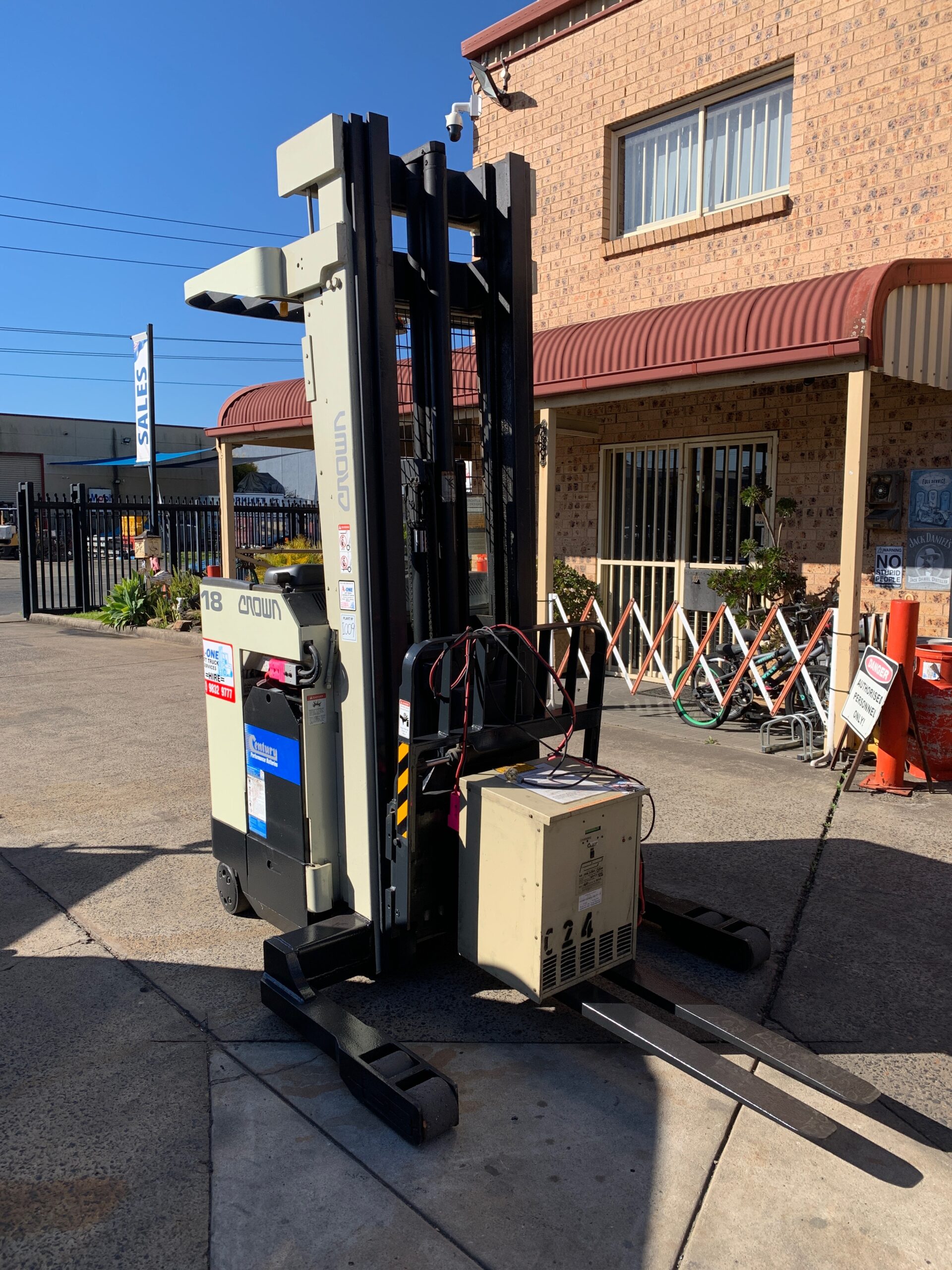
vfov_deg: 67.3
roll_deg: -0.1
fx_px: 953
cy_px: 635
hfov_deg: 53.1
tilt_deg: -4.7
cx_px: 476
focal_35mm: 26
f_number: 1.8
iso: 25
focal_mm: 4.25
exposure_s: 1/1748
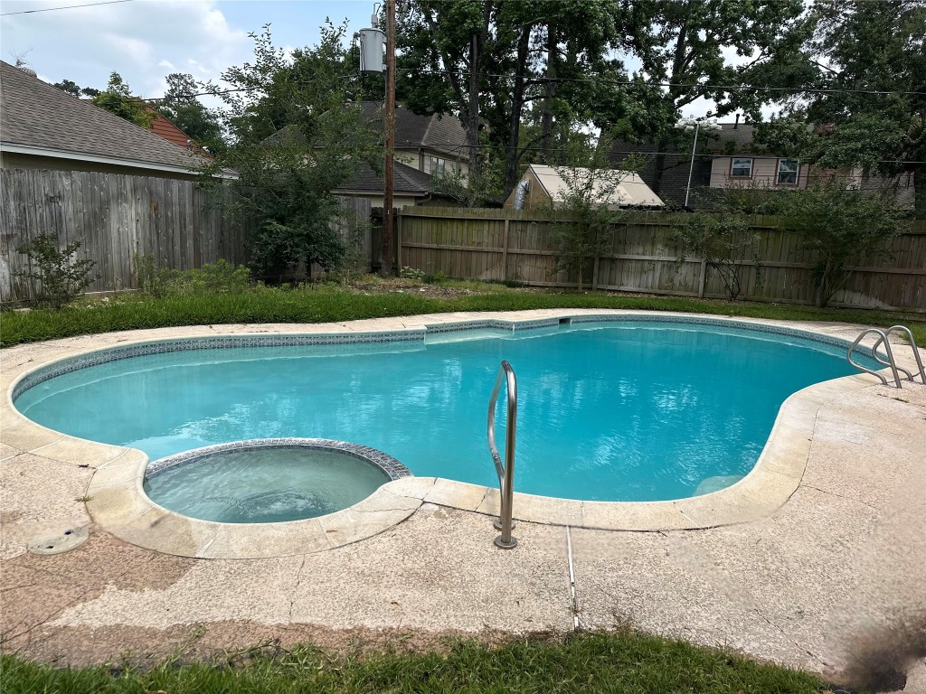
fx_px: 642
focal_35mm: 24
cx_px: 463
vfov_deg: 56.8
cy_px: 347
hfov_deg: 71.6
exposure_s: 1/5000
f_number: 1.78
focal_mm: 6.86
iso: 80
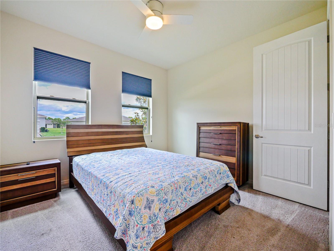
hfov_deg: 102.1
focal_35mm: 14
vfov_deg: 85.7
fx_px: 135
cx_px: 167
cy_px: 126
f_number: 4
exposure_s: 1/60
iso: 800
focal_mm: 7
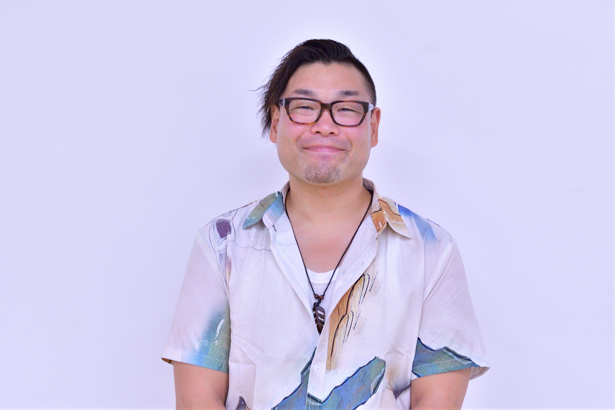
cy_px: 205
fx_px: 1281
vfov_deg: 18.2
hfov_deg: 27.0
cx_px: 308
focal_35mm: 75
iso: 1000
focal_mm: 50
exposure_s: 1/125
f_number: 5.6
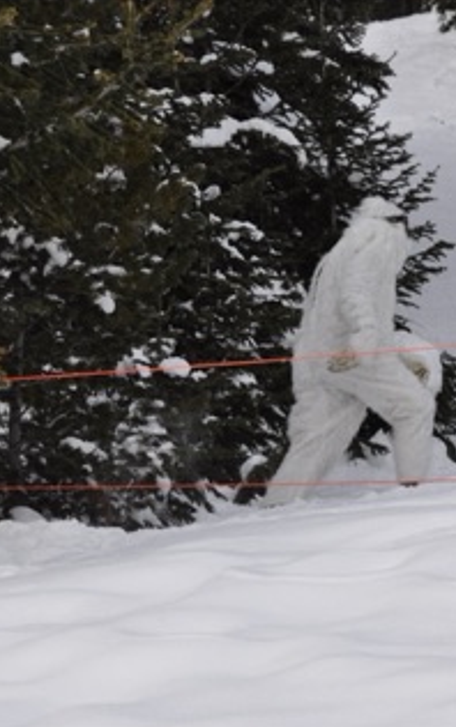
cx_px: 359
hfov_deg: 5.8
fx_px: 4505
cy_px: 365
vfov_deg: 9.2
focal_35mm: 227
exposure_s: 1/200
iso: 200
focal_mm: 98
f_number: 8
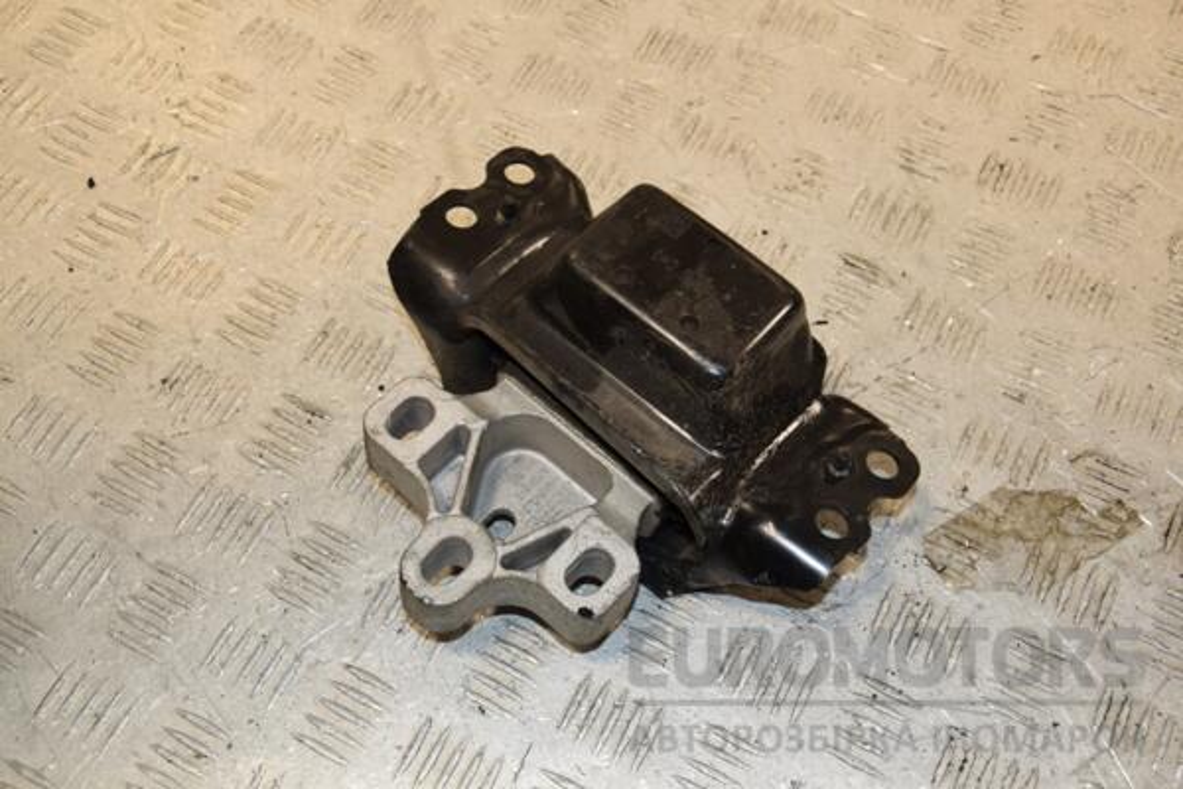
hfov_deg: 46.4
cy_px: 394
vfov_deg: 31.9
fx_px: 1380
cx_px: 592
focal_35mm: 42
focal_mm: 28
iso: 800
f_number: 7.1
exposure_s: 1/200
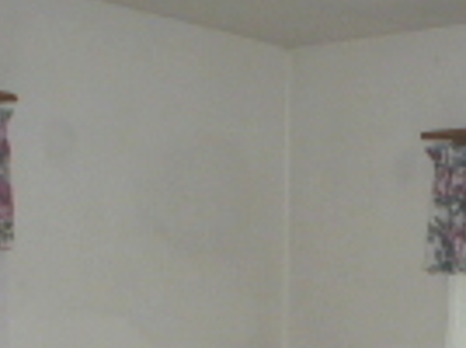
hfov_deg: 16.2
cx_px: 616
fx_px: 1545
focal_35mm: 115
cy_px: 512
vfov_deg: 12.3
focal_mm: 4.3
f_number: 3.3
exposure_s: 1/60
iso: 100
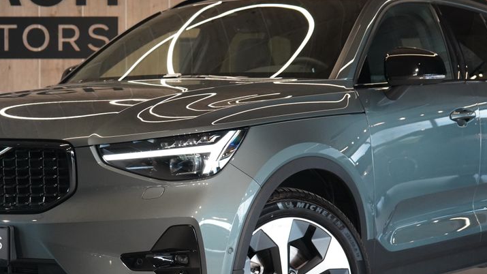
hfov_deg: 22.8
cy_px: 175
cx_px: 163
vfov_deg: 13.0
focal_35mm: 93
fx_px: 1201
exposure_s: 1/160
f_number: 5.6
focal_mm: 62
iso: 4000
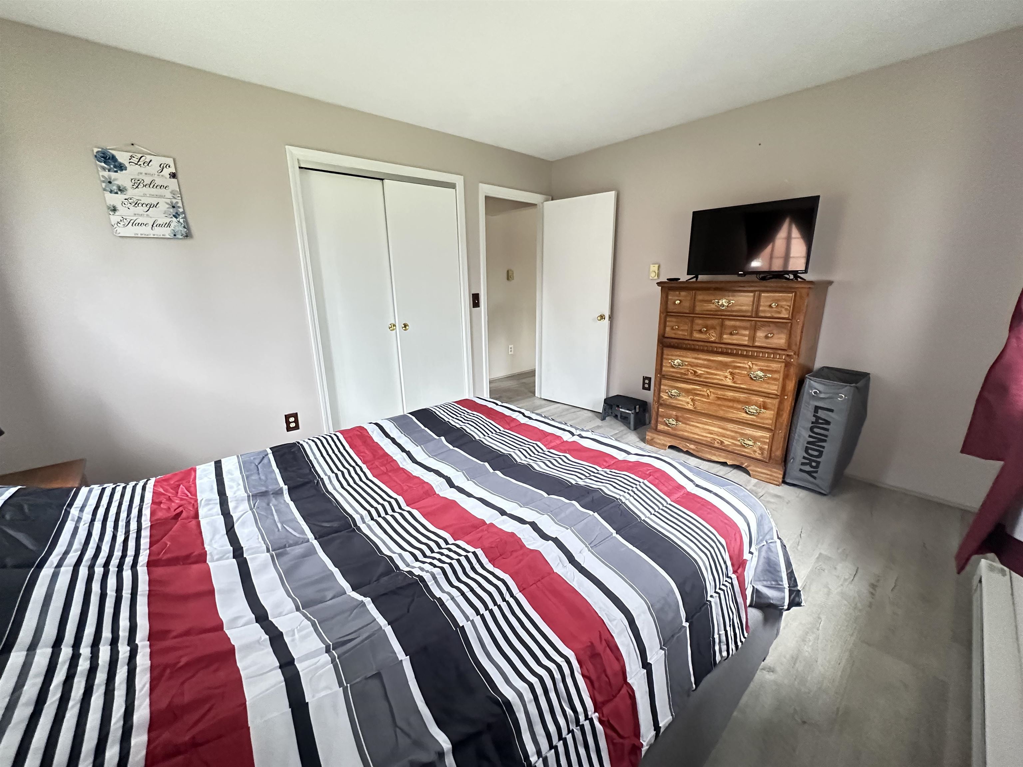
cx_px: 512
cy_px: 384
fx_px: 414
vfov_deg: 85.7
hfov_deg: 102.1
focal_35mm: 14
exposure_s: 1/60
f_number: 2.2
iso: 800
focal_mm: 2.22
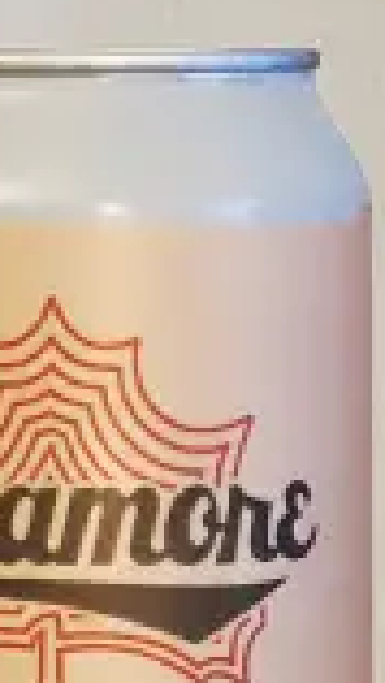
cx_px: 99
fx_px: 2593
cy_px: 696
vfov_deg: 14.8
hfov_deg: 8.5
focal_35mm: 143
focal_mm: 6
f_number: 2.4
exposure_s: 1/15
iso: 640
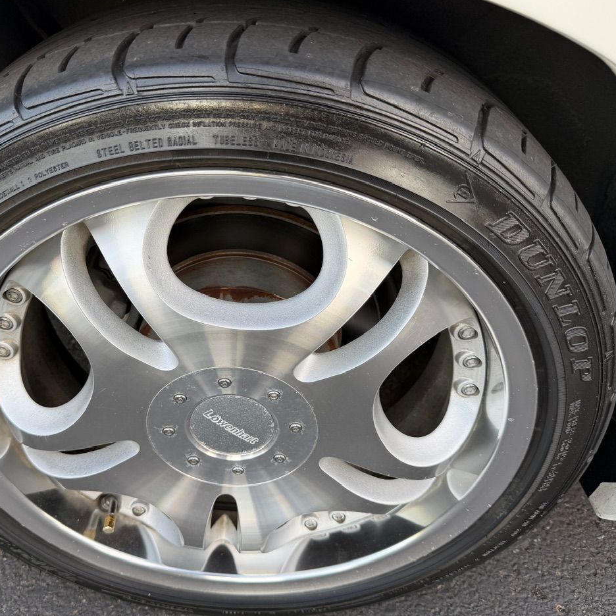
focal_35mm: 29
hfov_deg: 55.2
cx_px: 247
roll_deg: +0.1
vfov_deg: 55.6
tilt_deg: -40.5
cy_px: 313
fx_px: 584
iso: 80
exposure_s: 1/173
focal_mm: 6.76
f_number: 1.78
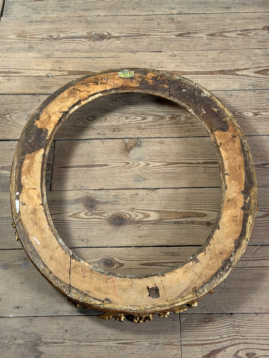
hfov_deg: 30.3
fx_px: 497
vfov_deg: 39.7
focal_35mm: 48
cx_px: 134
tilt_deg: -57.1
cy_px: 179
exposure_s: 1/33
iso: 250
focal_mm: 6.76
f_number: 1.78
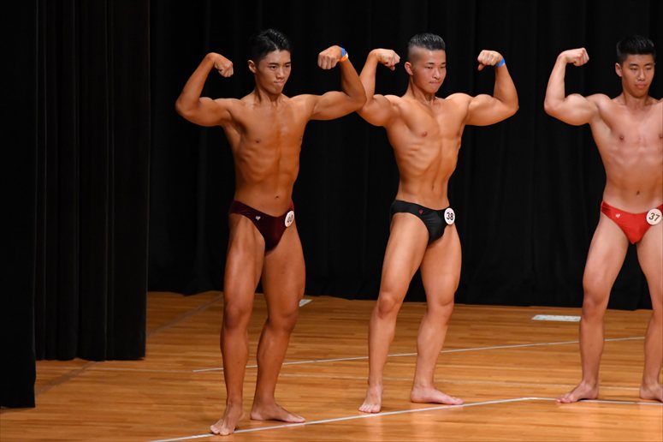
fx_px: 4970
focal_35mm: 270
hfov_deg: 7.6
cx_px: 332
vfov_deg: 5.1
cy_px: 221
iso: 4000
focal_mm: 180
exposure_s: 1/400
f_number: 5.6
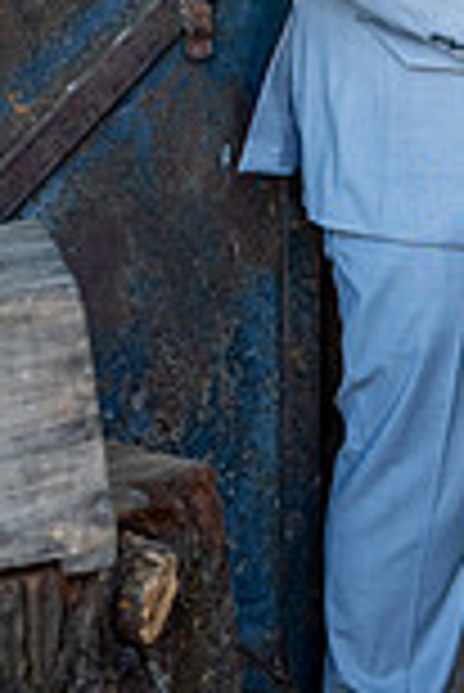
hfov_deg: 8.5
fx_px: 3048
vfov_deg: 12.8
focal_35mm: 158
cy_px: -58
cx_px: 653
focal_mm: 54
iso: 1600
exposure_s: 1/400
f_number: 4
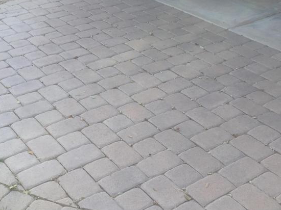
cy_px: 94
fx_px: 438
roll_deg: +0.5
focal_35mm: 54
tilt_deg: -28.9
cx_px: 150
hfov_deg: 35.5
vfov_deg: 27.0
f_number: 2.2
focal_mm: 4.15
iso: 25
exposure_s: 1/237
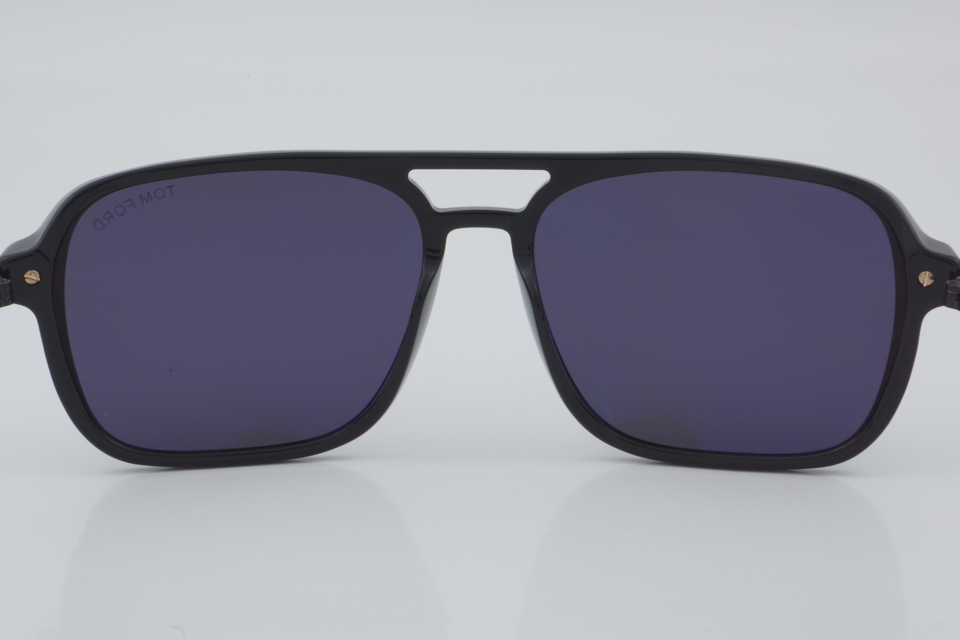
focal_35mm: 82
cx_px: 480
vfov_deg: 16.6
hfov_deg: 24.6
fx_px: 2200
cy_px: 320
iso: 100
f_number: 32
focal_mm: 55
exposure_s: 1/4
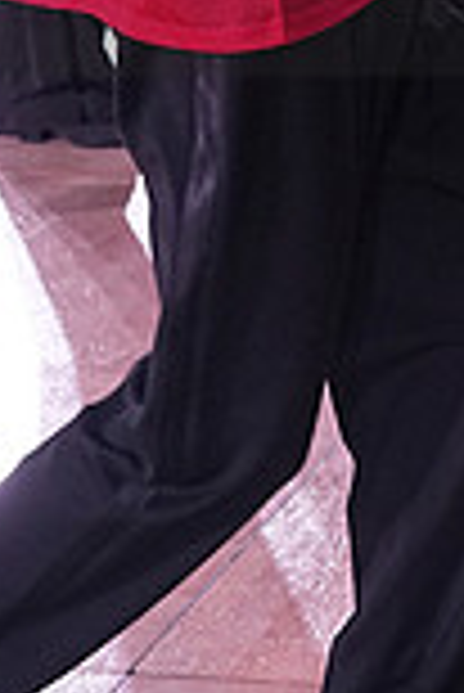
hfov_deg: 7.4
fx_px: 3568
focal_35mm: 185
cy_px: -72
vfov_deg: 11.0
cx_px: 367
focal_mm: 33
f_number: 5.6
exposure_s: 1/320
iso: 2500
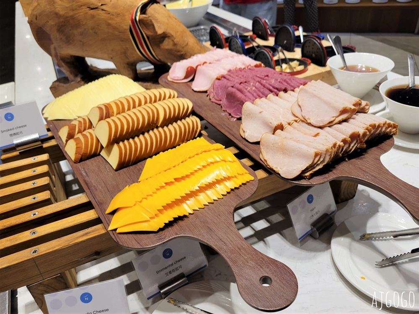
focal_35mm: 26
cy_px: 157
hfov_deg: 67.3
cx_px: 210
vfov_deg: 53.1
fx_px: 315
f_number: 1.8
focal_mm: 5.4
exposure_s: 1/120
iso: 64
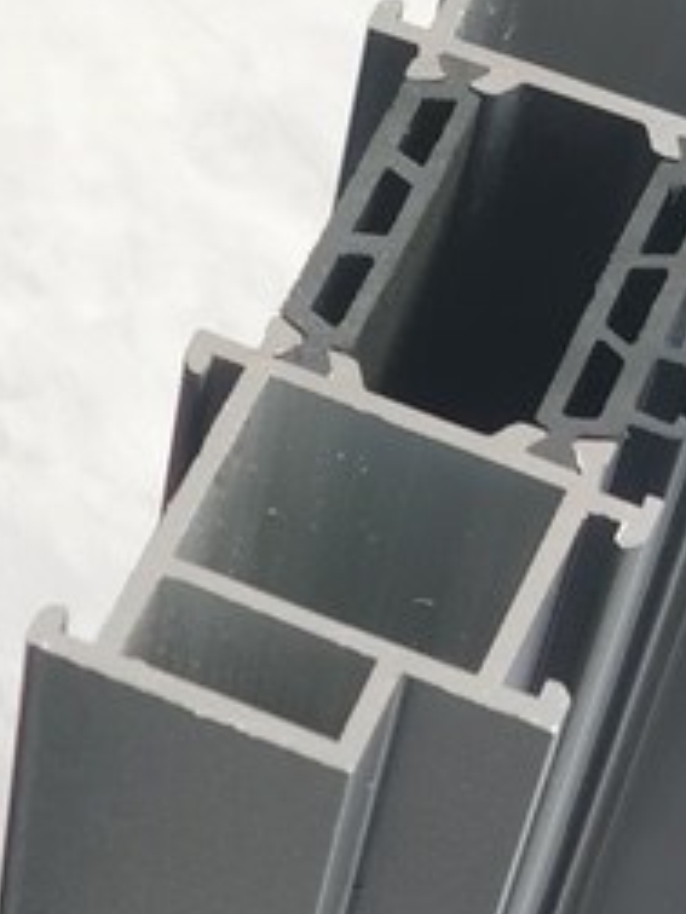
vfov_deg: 13.1
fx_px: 3963
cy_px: 667
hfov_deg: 9.5
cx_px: -508
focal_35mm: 150
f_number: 1.6
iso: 125
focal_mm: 5.56
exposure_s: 1/100
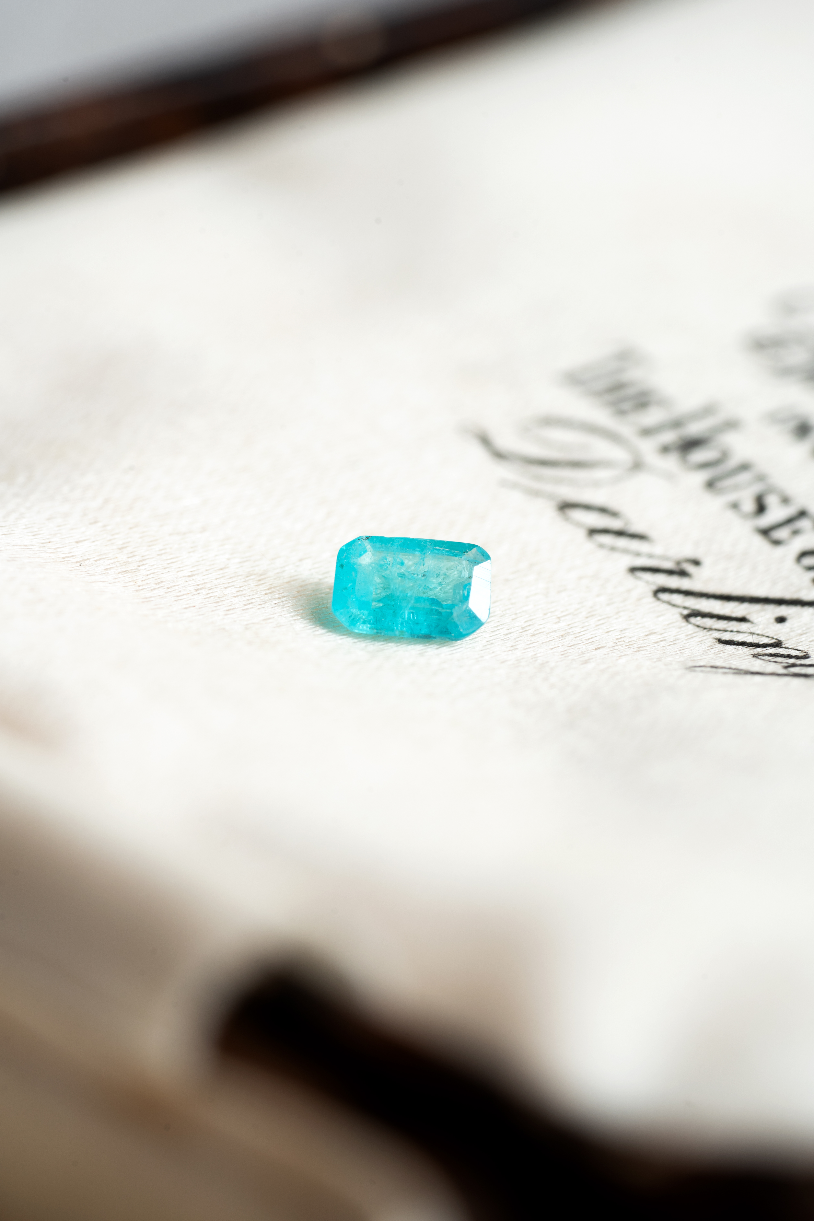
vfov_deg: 22.6
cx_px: 407
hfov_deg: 15.2
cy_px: 610
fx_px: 3052
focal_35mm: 90
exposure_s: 1/6
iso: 100
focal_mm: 90
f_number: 8
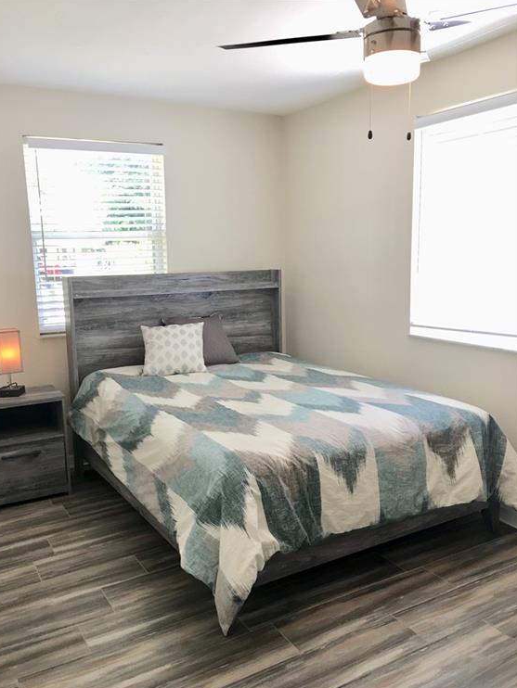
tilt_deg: -7.6
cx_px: 255
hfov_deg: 46.8
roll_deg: +0.9
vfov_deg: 59.9
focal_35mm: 30
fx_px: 597
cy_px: 352
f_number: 2.2
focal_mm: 4.15
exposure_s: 1/15
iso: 25
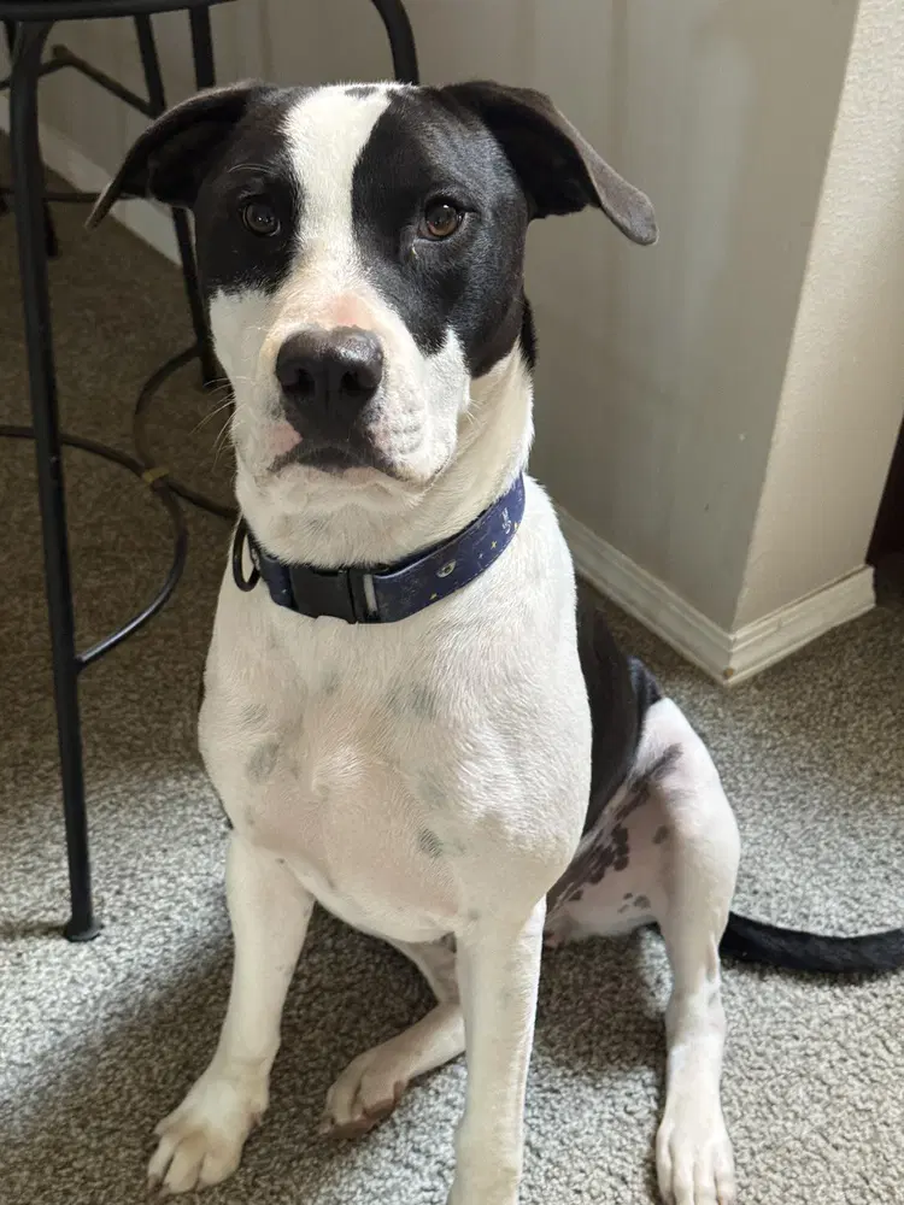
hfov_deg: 30.3
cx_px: 452
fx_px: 1671
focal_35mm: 48
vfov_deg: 39.7
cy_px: 602
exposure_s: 1/40
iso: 250
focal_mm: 6.76
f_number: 1.78
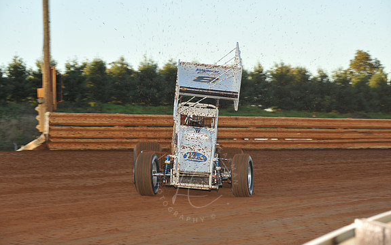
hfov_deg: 18.1
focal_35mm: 115
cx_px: 197
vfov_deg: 11.4
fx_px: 1226
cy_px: 118
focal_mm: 112
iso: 640
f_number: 7.1
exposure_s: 1/320
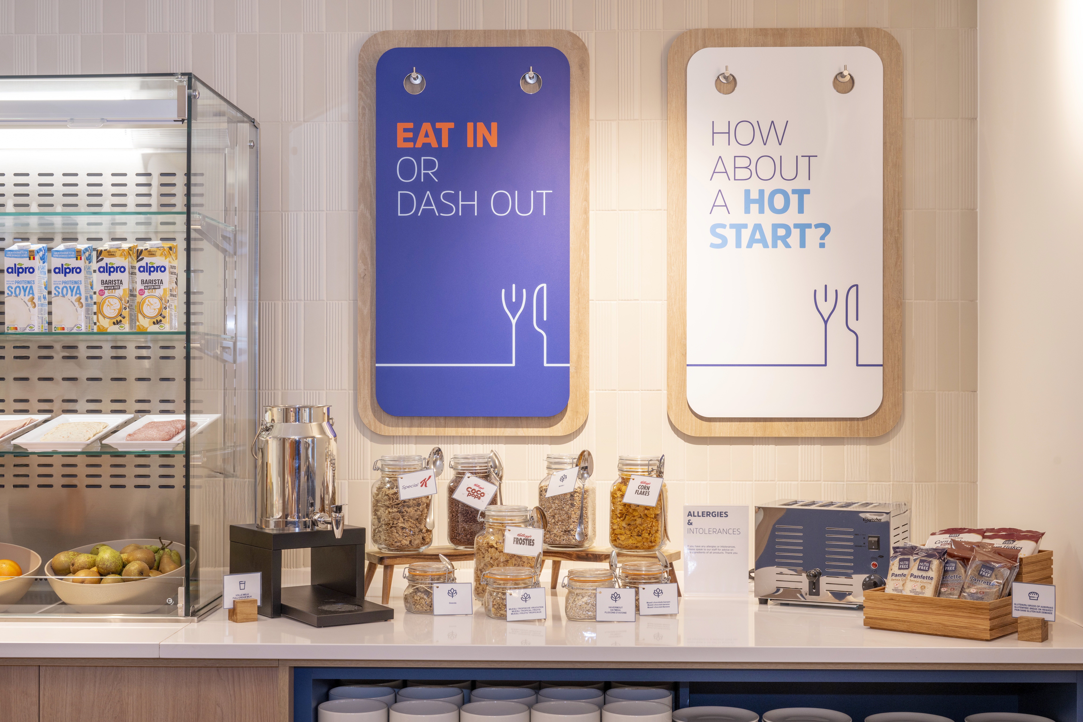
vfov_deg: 26.5
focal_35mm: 51
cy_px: 364
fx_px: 1534
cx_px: 532
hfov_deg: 38.9
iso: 160
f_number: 10
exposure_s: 1/6
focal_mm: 50
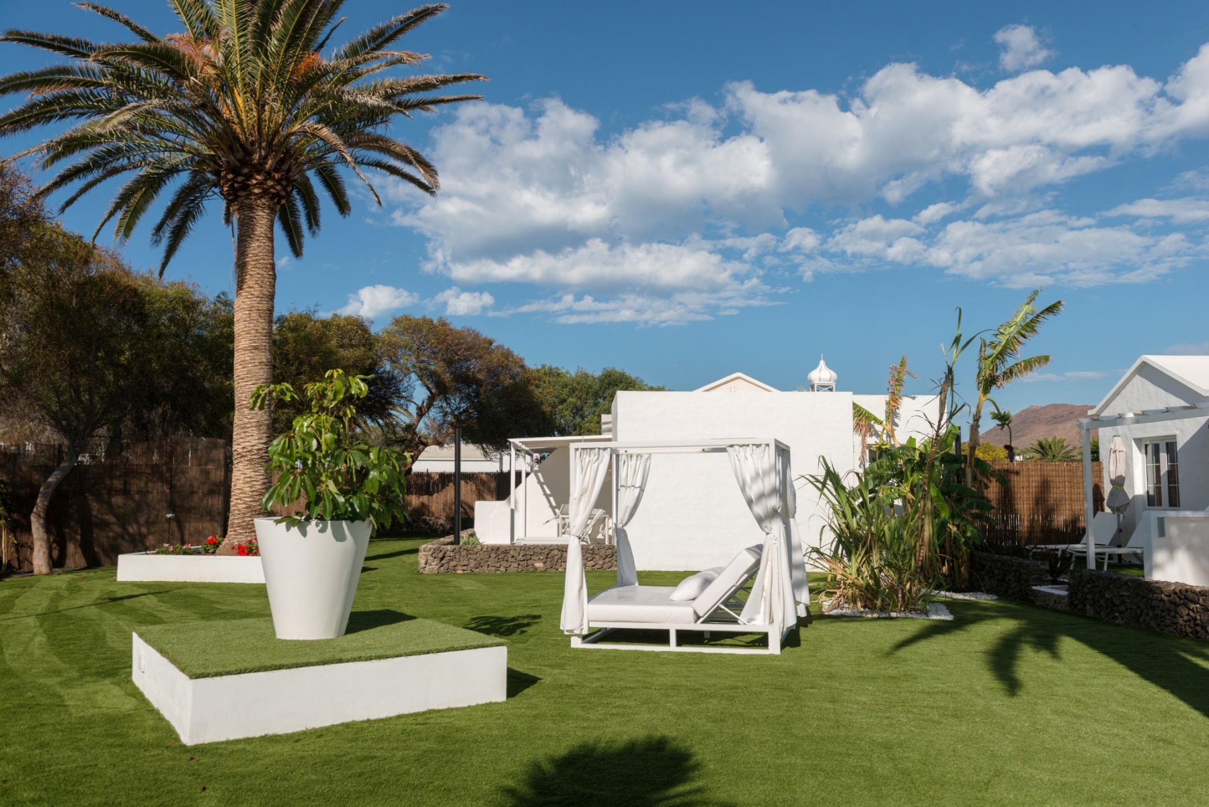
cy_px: 404
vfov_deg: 45.0
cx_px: 604
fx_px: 974
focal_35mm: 29
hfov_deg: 63.6
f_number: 8
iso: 100
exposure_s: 1/500
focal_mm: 29
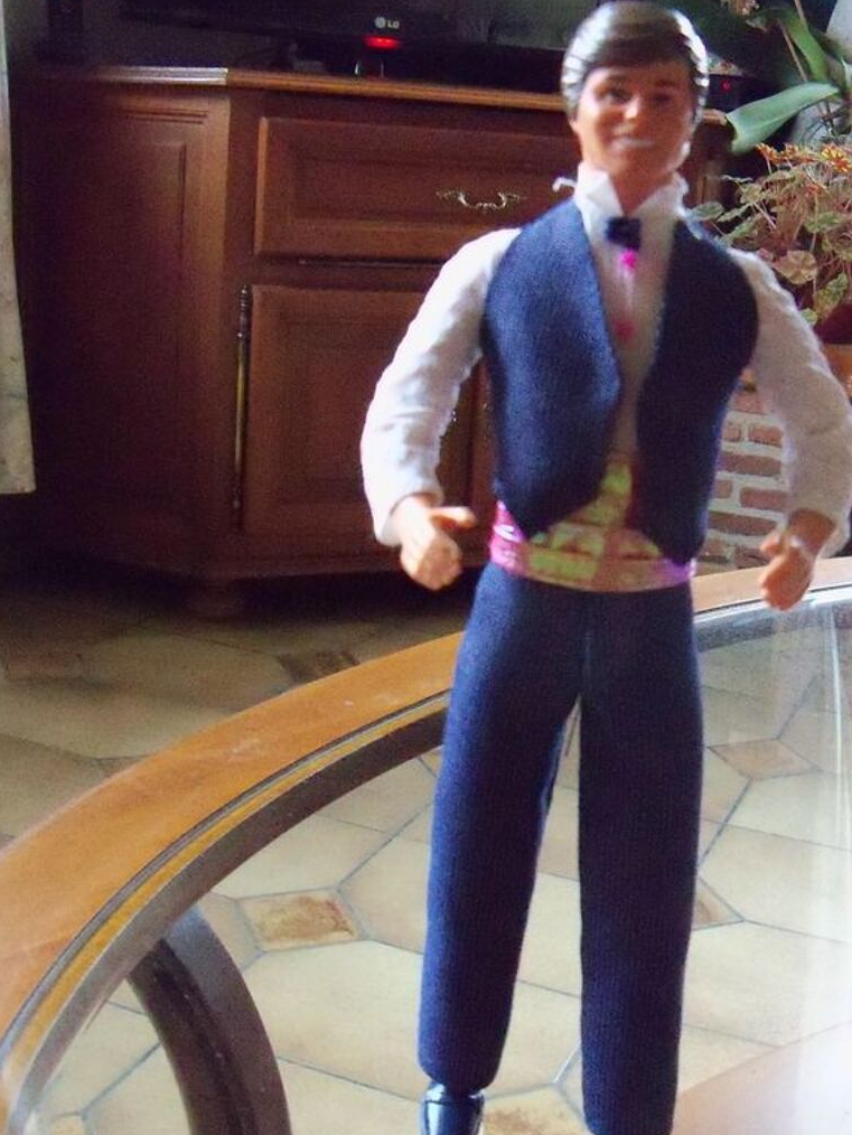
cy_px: 539
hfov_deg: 31.3
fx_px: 1509
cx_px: 553
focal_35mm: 46
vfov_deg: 41.2
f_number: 3.5
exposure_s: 1/15
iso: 1600
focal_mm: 6.2
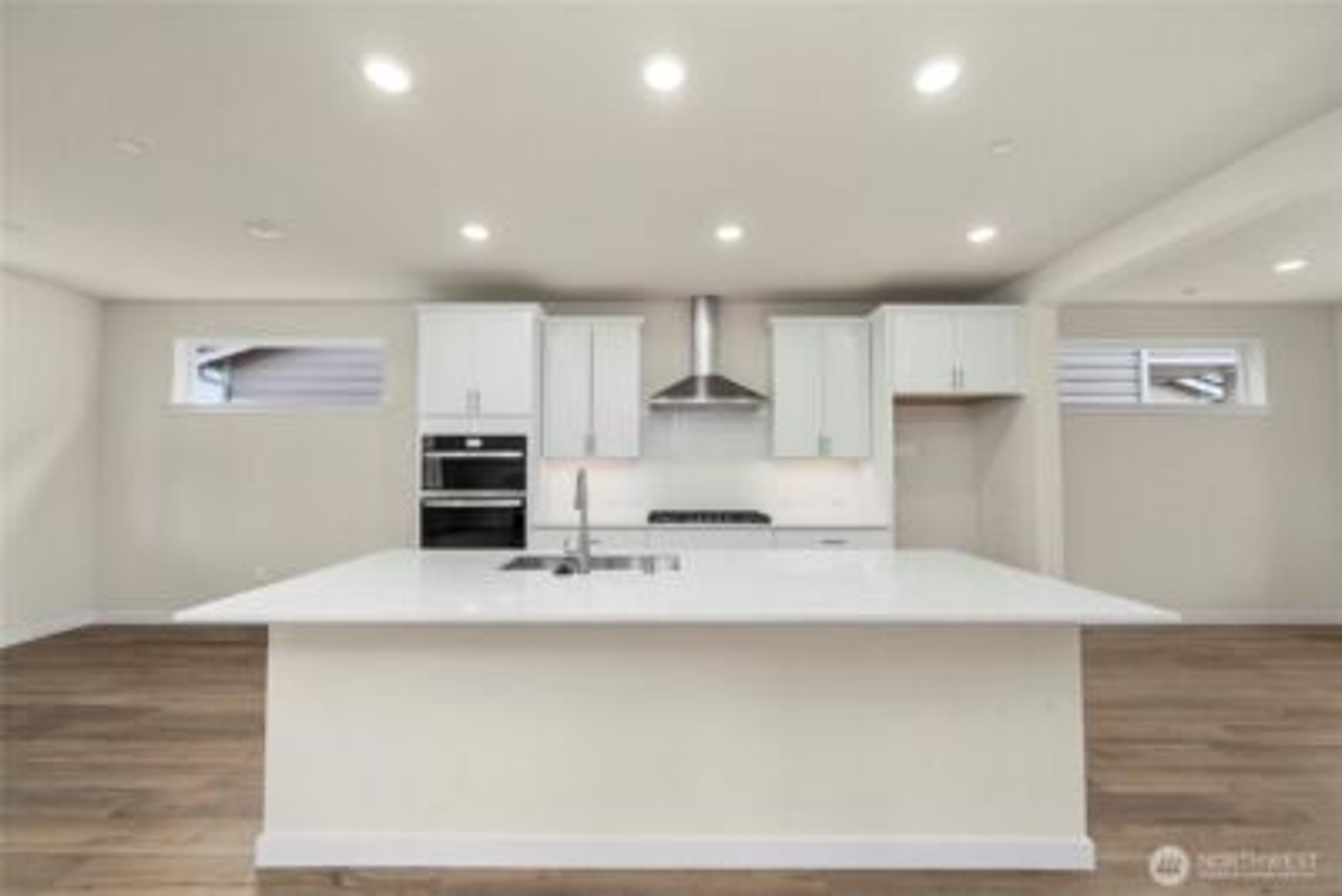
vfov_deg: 85.5
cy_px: 448
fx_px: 485
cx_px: 671
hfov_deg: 108.3
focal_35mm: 13
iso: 250
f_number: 8
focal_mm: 13
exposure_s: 1/60
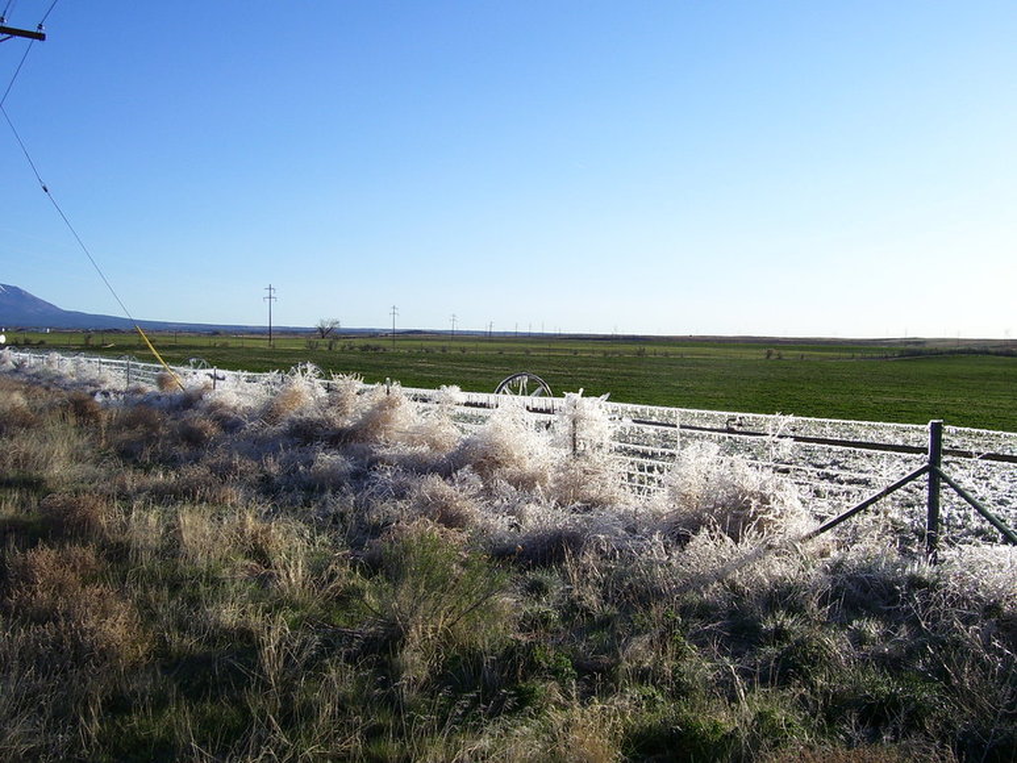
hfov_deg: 54.0
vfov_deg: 41.8
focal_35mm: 34
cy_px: 382
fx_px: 999
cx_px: 508
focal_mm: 5.6
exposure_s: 1/350
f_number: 4.8
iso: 80
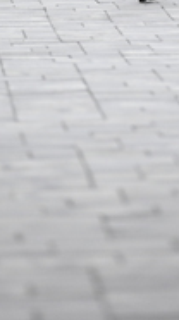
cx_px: 121
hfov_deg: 1.9
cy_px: -126
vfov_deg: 3.5
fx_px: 5264
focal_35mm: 621
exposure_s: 1/5000
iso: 1600
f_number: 2.8
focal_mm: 200
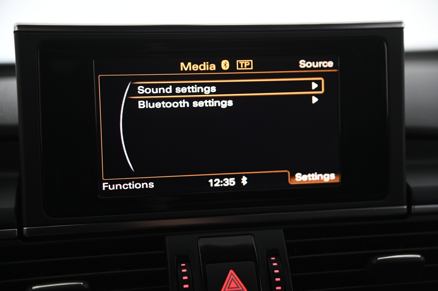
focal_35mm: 70
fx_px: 851
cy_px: 146
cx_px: 219
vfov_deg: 19.4
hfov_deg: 28.9
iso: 1000
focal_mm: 70
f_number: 4
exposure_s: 1/20
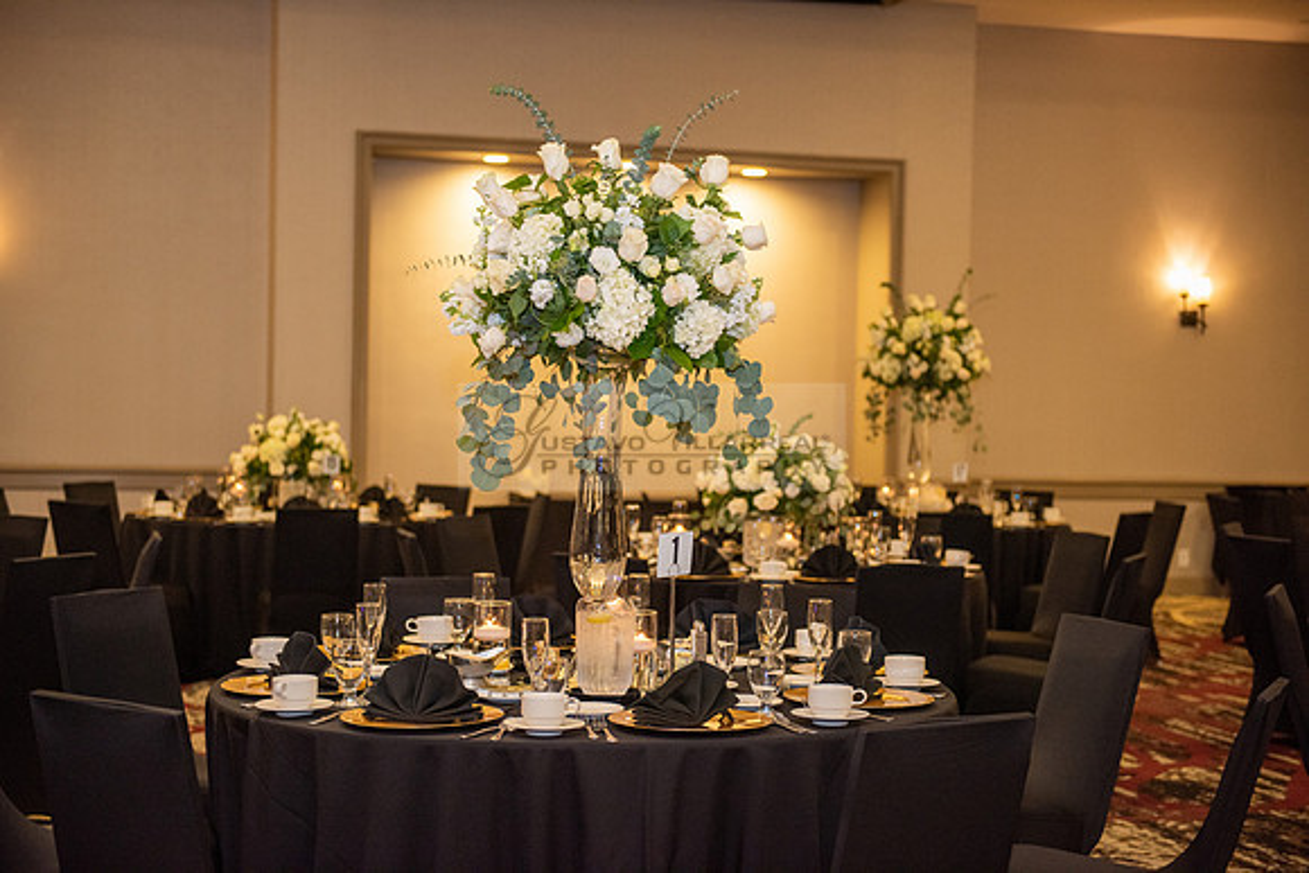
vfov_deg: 23.4
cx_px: 654
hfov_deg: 34.5
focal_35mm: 58
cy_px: 436
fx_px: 2109
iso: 1600
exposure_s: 1/125
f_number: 2.8
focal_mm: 58
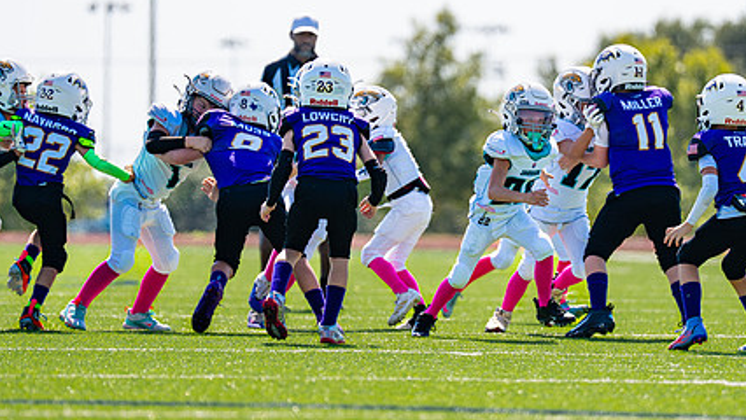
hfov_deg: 5.8
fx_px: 7302
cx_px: 426
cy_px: 218
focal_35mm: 369
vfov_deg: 3.3
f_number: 2.8
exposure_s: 1/2000
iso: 100
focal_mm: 200
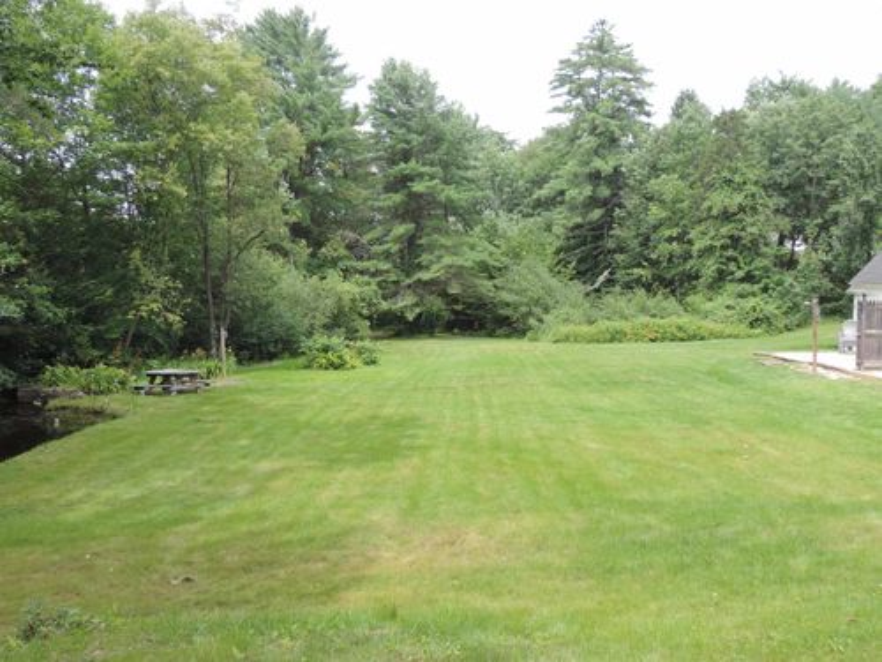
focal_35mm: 30
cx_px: 441
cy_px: 331
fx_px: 764
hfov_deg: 60.0
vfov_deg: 46.8
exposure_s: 1/320
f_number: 3.1
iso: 80
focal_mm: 5.3
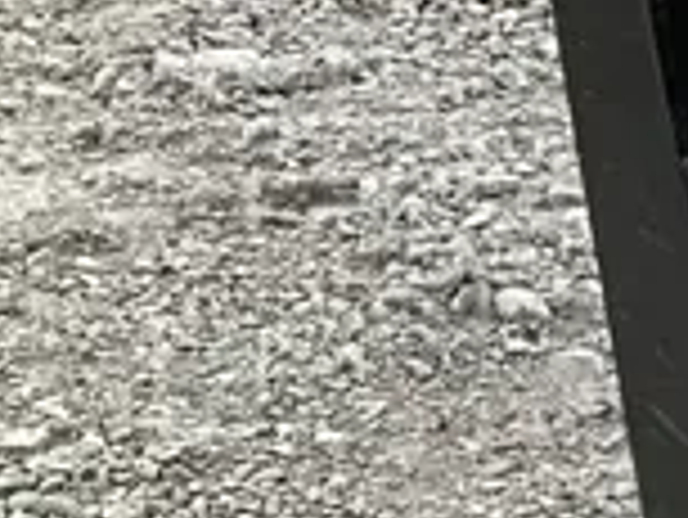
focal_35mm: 182
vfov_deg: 7.9
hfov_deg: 9.1
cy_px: 986
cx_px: 1970
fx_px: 3620
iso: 25
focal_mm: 3
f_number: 1.8
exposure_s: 1/435
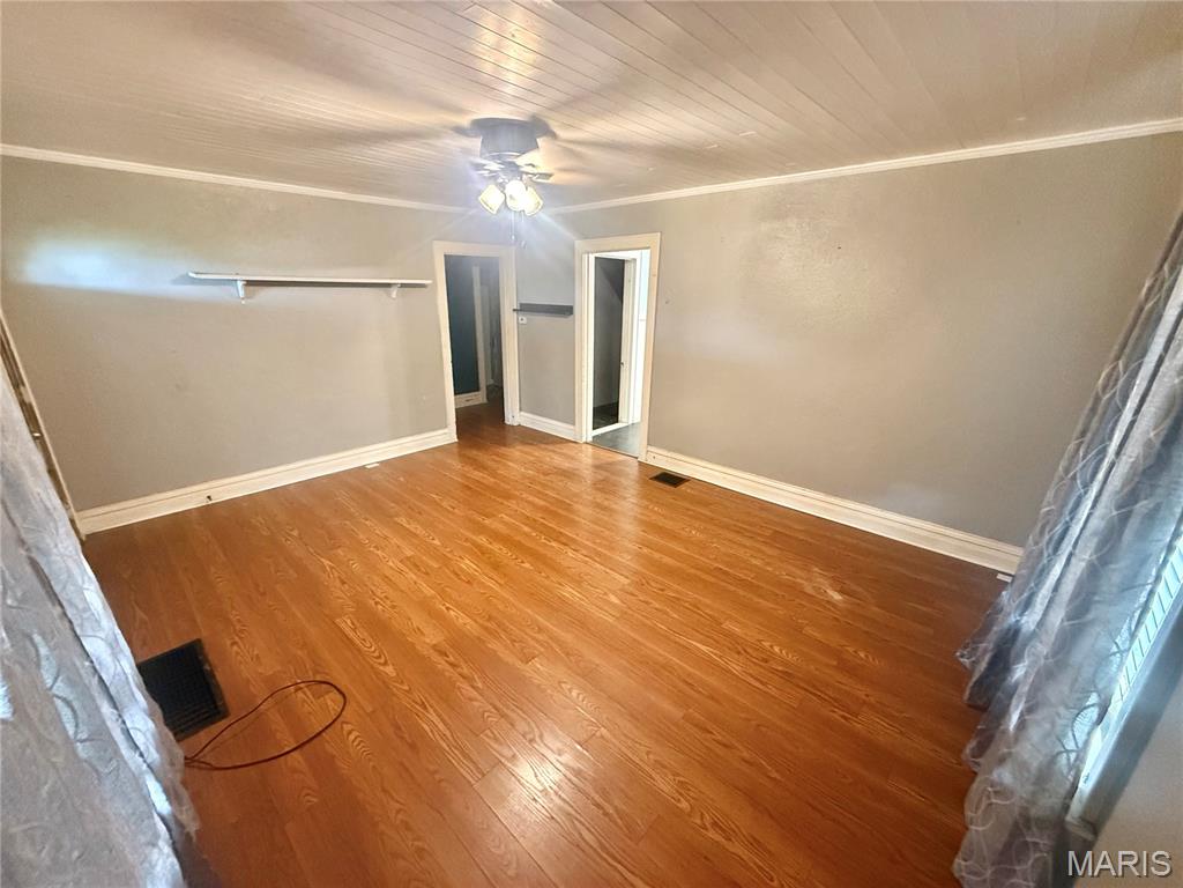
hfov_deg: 102.1
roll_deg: -0.7
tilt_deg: -18.0
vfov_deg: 85.7
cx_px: 592
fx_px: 478
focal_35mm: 14
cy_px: 444
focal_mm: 2.22
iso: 1000
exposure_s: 1/60
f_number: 2.2
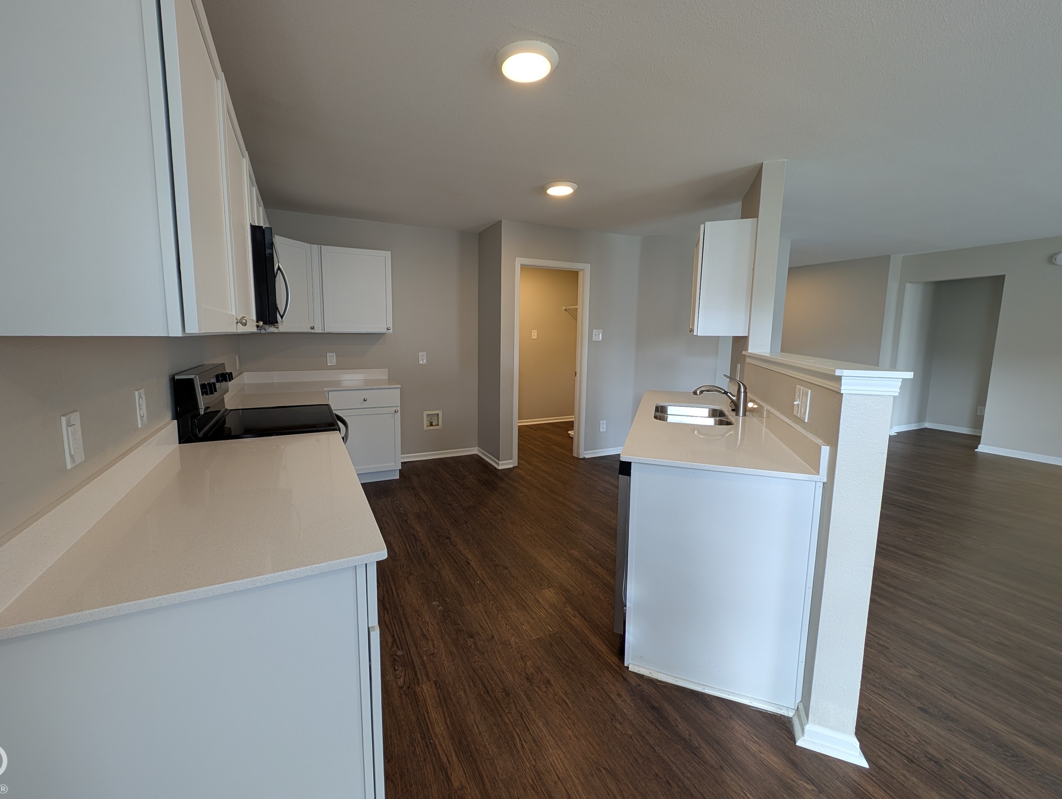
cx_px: 495
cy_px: 386
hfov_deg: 105.9
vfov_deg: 90.0
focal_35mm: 13
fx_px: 399
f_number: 1.95
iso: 39
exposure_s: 1/28.8
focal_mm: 2.23
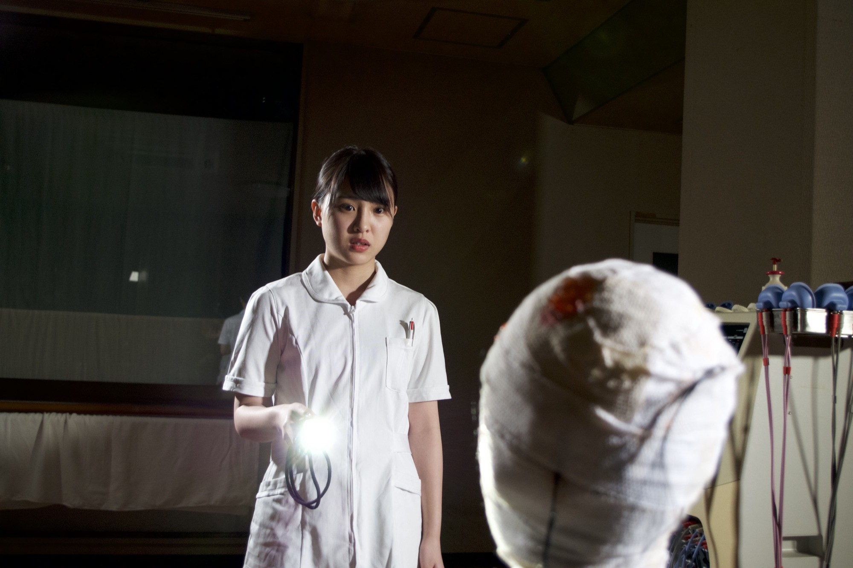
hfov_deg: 53.1
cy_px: 284
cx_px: 426
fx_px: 853
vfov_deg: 36.9
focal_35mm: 36
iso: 800
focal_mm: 24.38
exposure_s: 1/8
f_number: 4
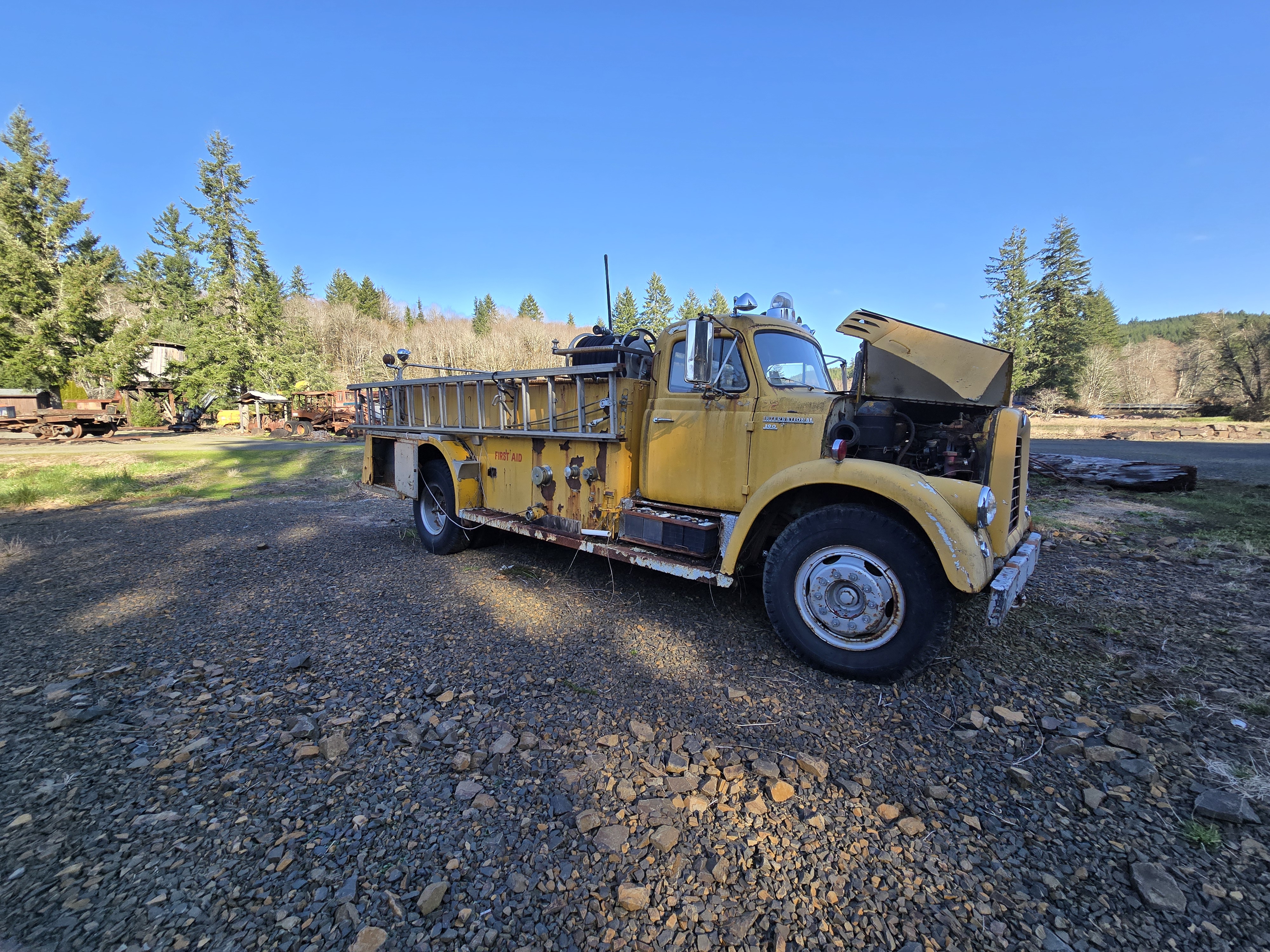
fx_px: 477
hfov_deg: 106.2
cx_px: 635
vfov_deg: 89.9
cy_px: 476
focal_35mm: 13
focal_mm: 2.2
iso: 50
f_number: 2.2
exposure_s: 1/825
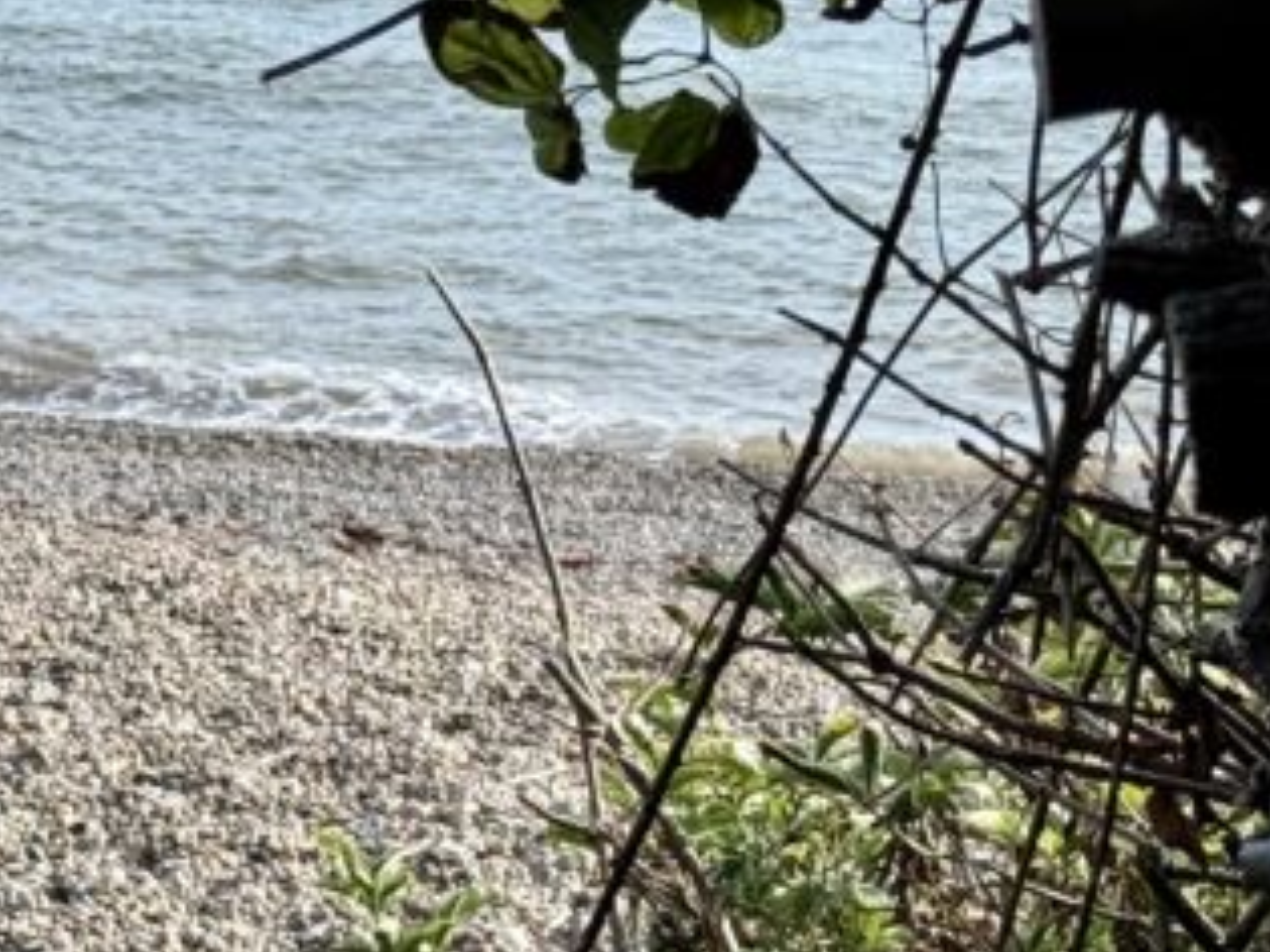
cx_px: -423
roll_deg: +1.3
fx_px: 5721
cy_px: 411
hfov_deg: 12.3
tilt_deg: -8.6
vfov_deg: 9.5
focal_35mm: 156
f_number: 1.78
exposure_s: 1/2415
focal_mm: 6.76
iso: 64
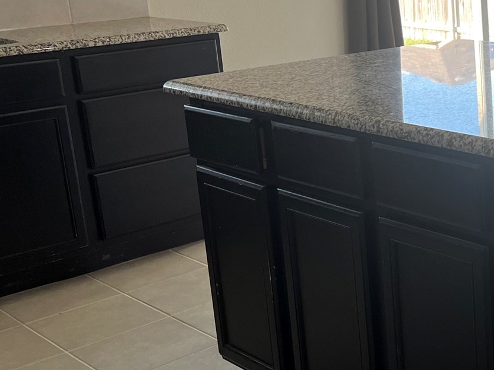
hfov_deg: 27.3
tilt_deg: -14.3
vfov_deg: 22.9
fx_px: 913
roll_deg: +1.4
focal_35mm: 64
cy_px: 163
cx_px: 568
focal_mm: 5.7
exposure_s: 1/120
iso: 80
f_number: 1.5
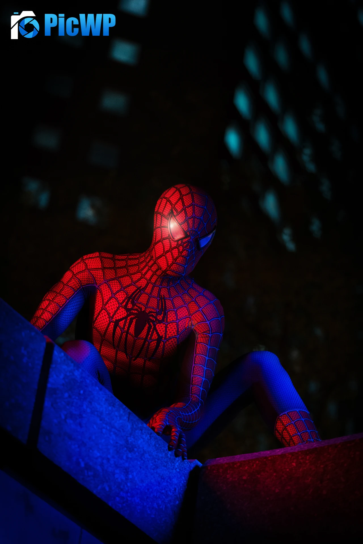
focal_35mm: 90
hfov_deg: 15.2
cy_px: 272
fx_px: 1361
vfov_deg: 22.6
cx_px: 182
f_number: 3.2
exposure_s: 1/100
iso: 2500
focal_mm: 90
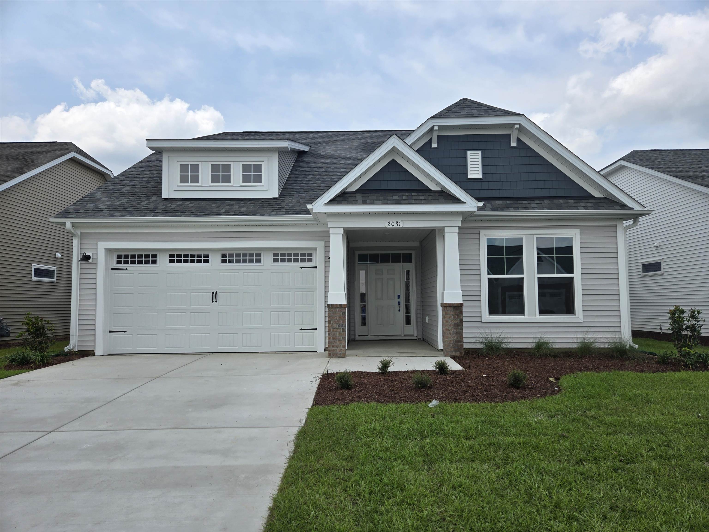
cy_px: 266
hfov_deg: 73.9
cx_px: 354
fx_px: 471
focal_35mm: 23
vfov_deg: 58.9
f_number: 1.8
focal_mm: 5.4
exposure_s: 1/2094
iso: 25
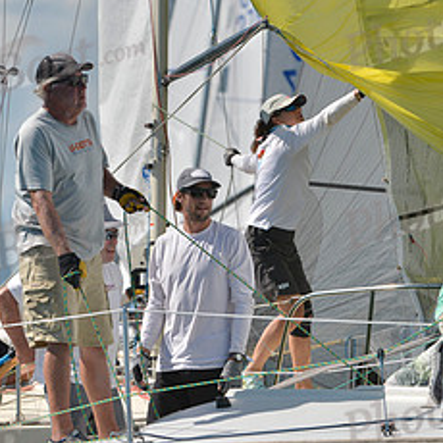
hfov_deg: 2.7
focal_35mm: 643
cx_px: 247
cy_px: 326
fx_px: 9310
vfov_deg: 2.7
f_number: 6.3
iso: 200
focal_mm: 300
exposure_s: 1/1250
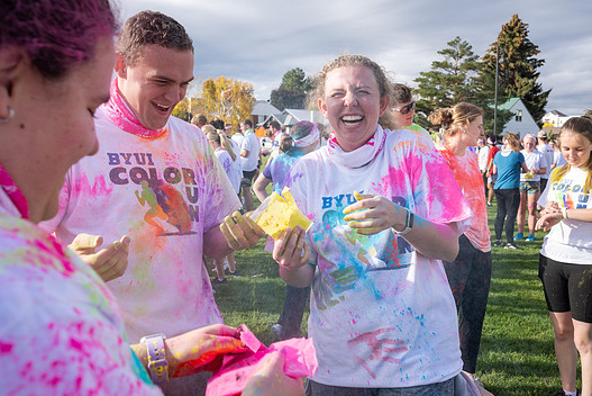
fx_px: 543
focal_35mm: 33
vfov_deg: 40.0
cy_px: 190
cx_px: 309
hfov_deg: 57.2
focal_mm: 30
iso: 100
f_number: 8
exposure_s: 1/160
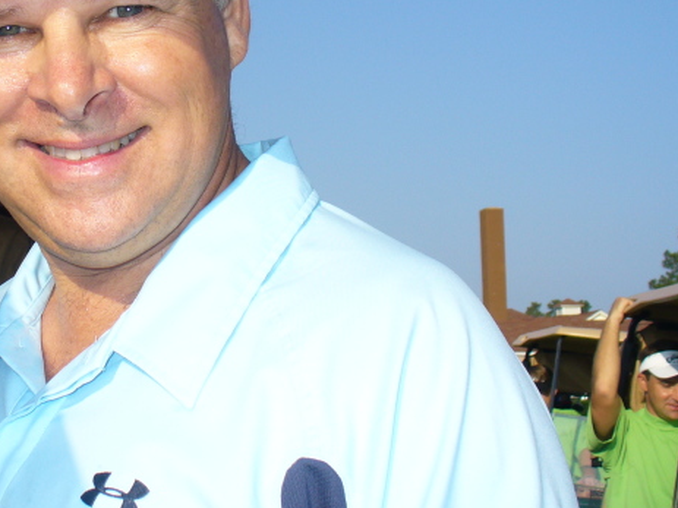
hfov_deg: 29.5
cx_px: 120
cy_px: 124
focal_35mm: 64
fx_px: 1253
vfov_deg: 22.7
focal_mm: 6.1
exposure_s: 1/400
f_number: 5.6
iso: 80
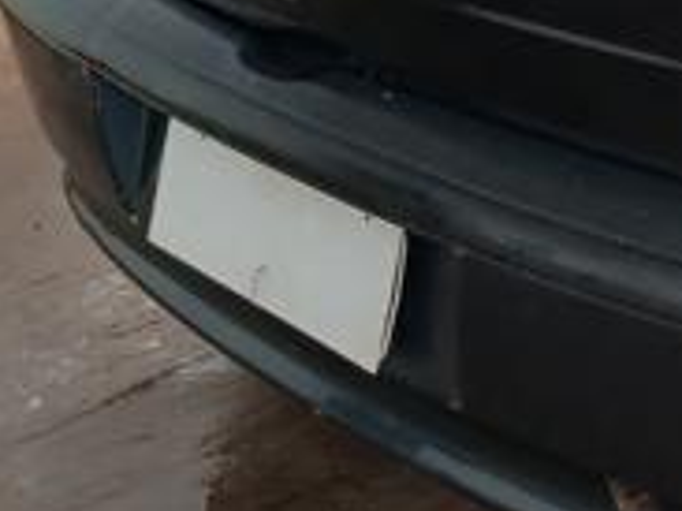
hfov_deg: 19.6
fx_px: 1792
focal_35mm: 91
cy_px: -63
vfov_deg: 15.7
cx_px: 917
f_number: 1.8
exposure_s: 1/50
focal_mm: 3.98
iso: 64
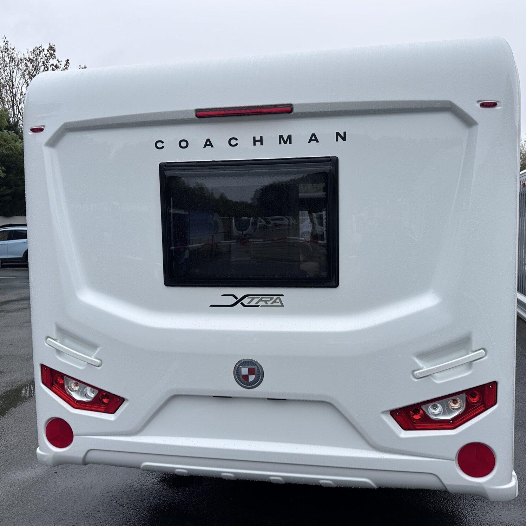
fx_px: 499
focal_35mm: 29
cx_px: 287
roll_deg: +1.4
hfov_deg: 55.5
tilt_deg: -3.3
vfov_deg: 55.6
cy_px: 260
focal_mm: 6.86
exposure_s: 1/3247
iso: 80
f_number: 1.78
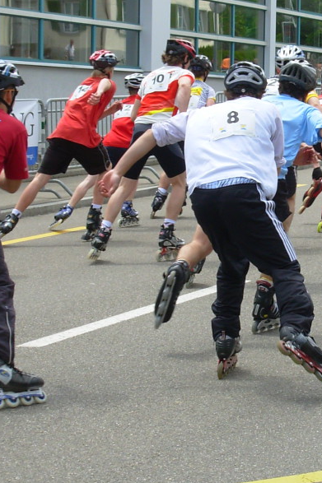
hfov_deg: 9.8
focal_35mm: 138
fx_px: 1852
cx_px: 374
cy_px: 209
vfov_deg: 14.9
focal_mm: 12.5
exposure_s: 1/470
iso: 50
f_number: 3.6
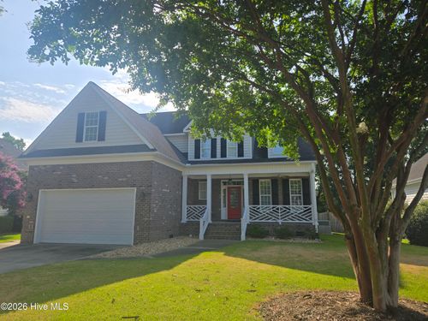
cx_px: 214
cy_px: 160
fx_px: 284
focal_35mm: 23
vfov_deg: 58.9
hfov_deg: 73.9
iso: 25
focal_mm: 5.4
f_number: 1.8
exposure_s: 1/2650
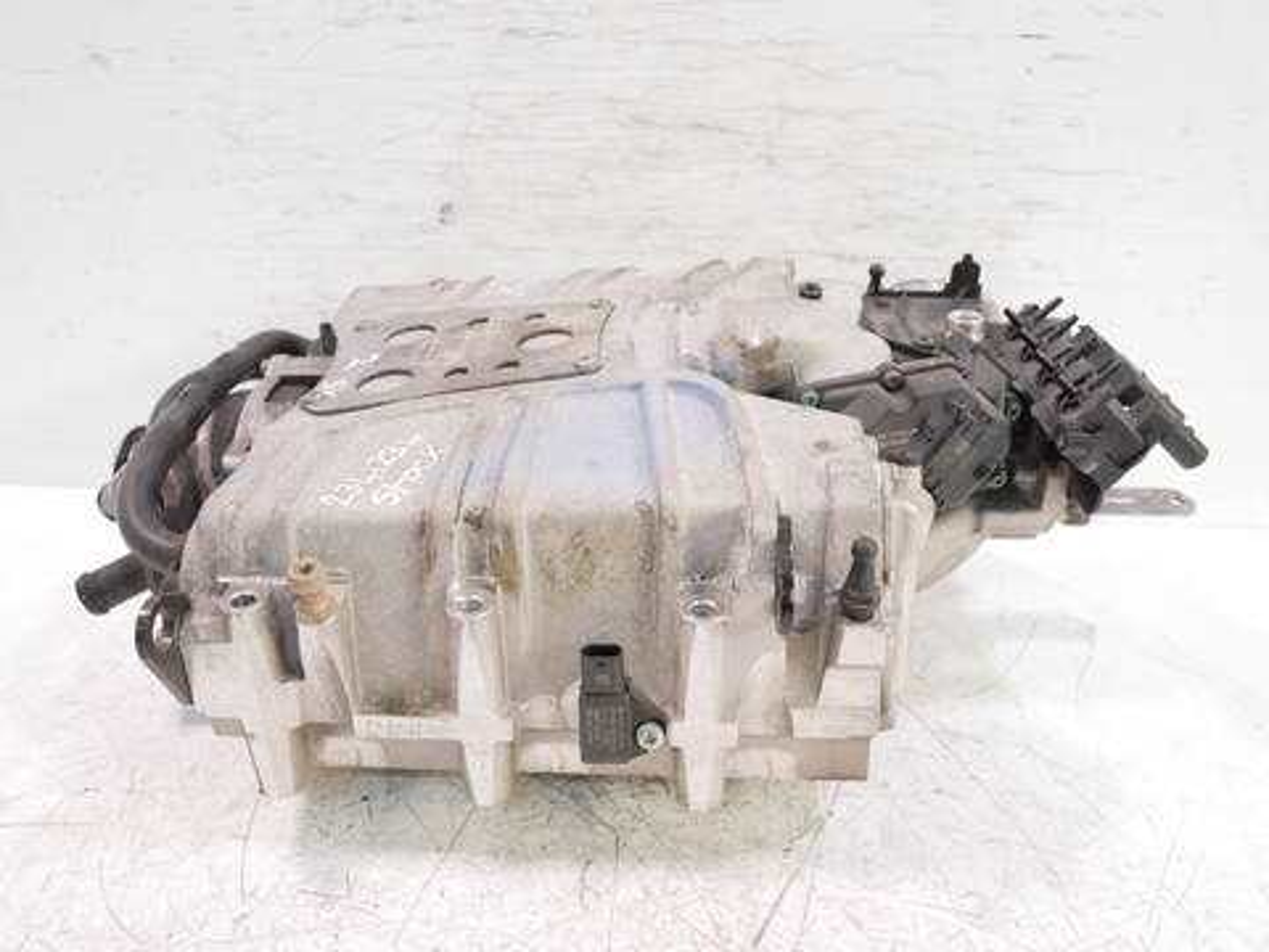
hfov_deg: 60.0
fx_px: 1100
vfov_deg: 46.8
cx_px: 634
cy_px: 476
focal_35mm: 30
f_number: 3.7
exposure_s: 1/60
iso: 1250
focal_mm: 15
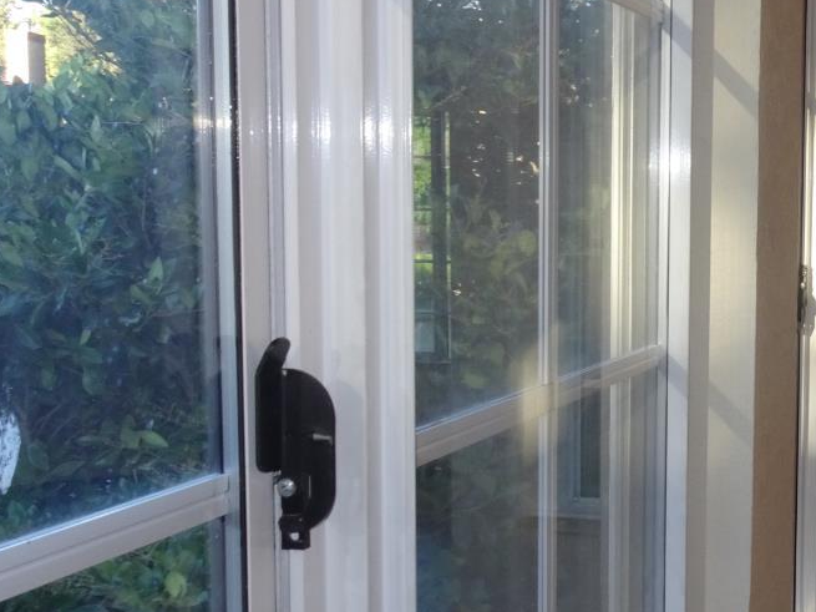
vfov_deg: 26.5
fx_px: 1296
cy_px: 330
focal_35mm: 55
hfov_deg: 30.7
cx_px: 927
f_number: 3.5
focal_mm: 4.1
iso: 100
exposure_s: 1/30
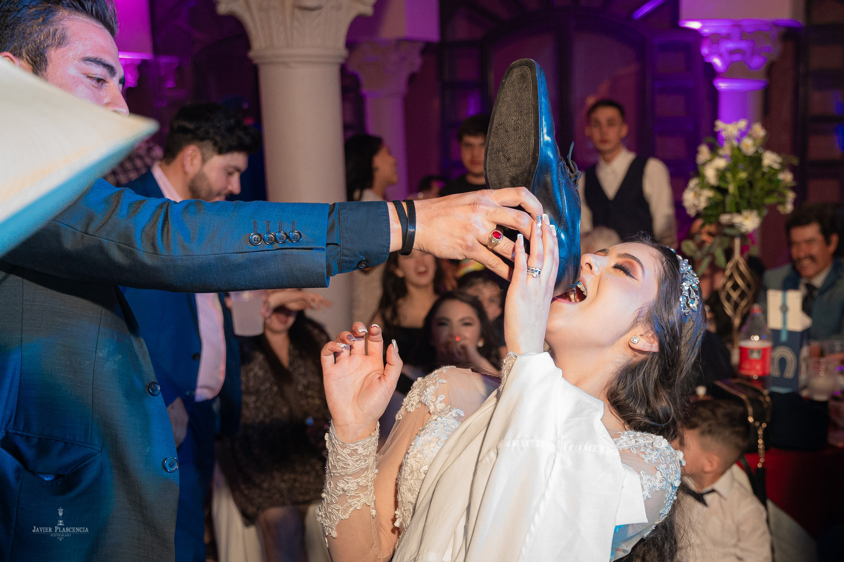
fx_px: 1136
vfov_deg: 27.6
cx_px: 541
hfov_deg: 40.4
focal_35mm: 48
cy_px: 375
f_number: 3.5
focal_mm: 34
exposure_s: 1/160
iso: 3200
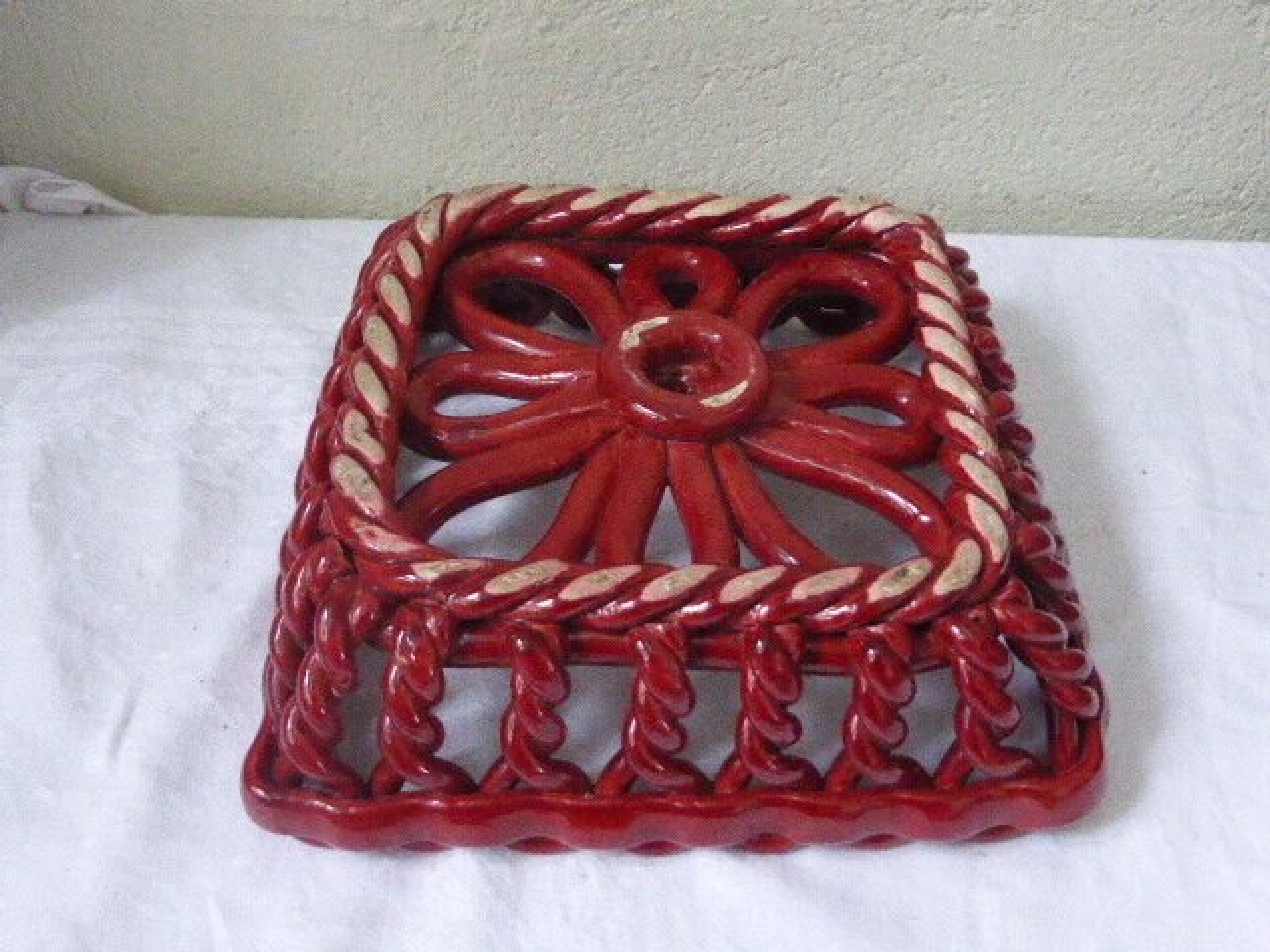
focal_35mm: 40
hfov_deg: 46.8
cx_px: 635
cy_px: 476
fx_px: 1468
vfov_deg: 36.0
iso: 1600
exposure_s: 1/125
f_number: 3.9
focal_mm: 6.9
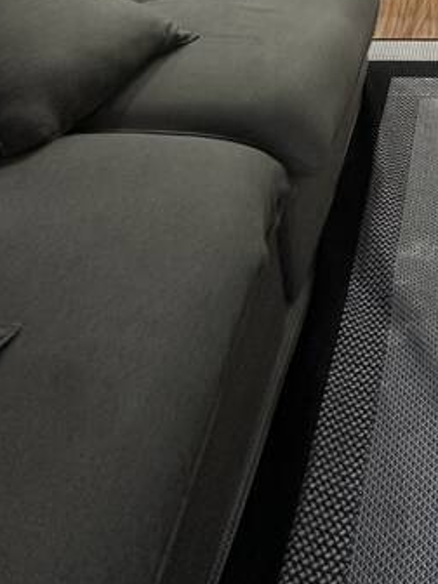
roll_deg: +1.3
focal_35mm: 45
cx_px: 436
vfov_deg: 31.2
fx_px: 759
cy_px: -198
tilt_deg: -11.9
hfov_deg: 30.0
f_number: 2.2
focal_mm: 2.22
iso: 320
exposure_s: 1/60
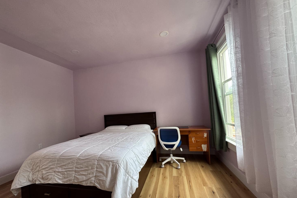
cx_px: 146
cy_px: 110
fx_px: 124
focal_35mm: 15
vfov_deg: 77.1
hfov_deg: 100.4
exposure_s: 1/99
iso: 200
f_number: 2.2
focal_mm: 2.22
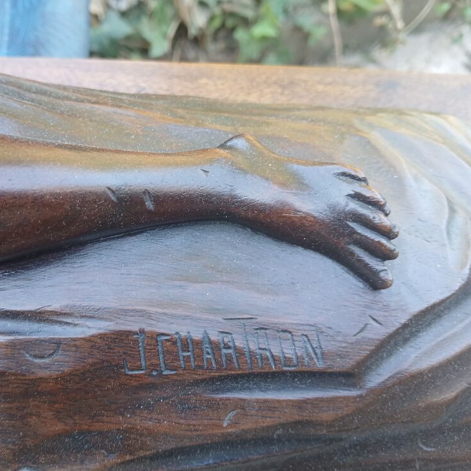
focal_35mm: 31
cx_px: 168
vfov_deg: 52.5
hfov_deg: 51.8
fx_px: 477
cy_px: 238
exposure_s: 1/50
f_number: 1.8
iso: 80
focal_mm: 3.98
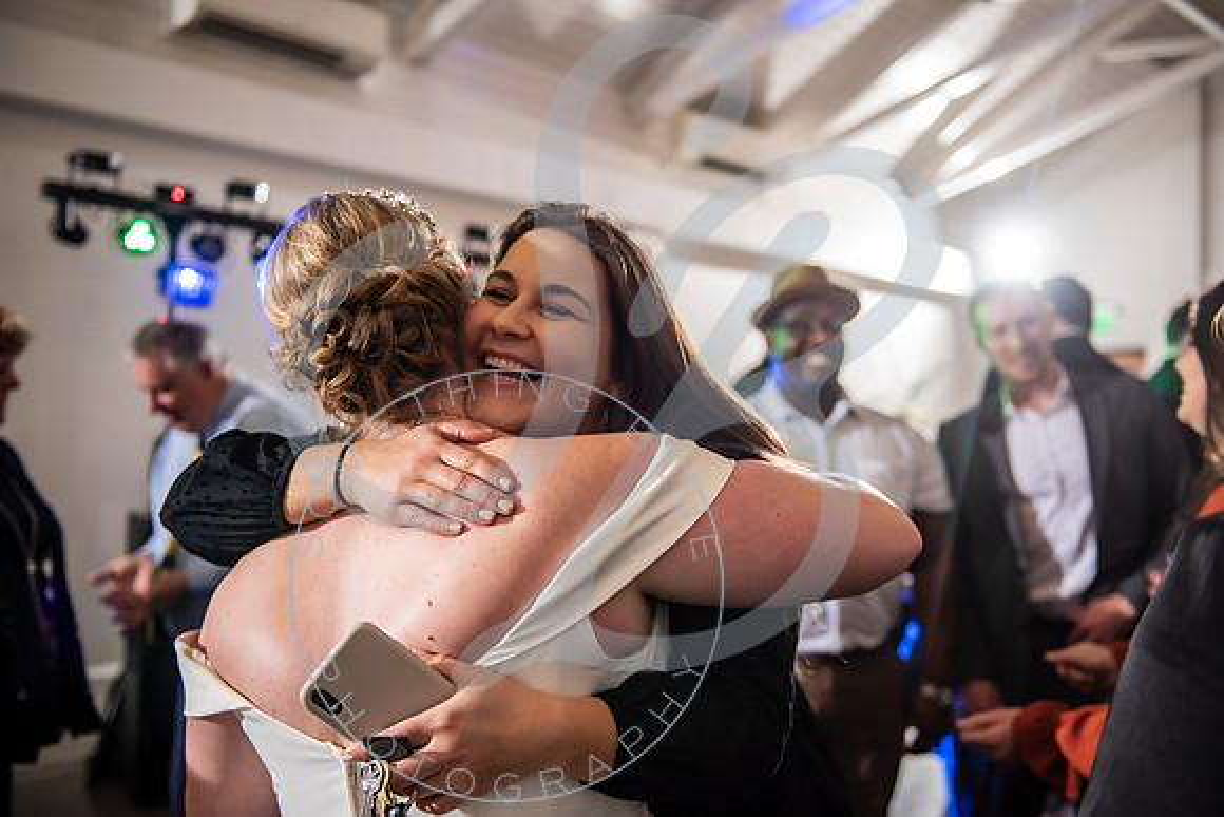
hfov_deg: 55.8
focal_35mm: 34
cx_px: 612
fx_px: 1156
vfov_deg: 38.9
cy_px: 408
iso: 1000
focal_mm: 34
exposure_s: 1/125
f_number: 2.8
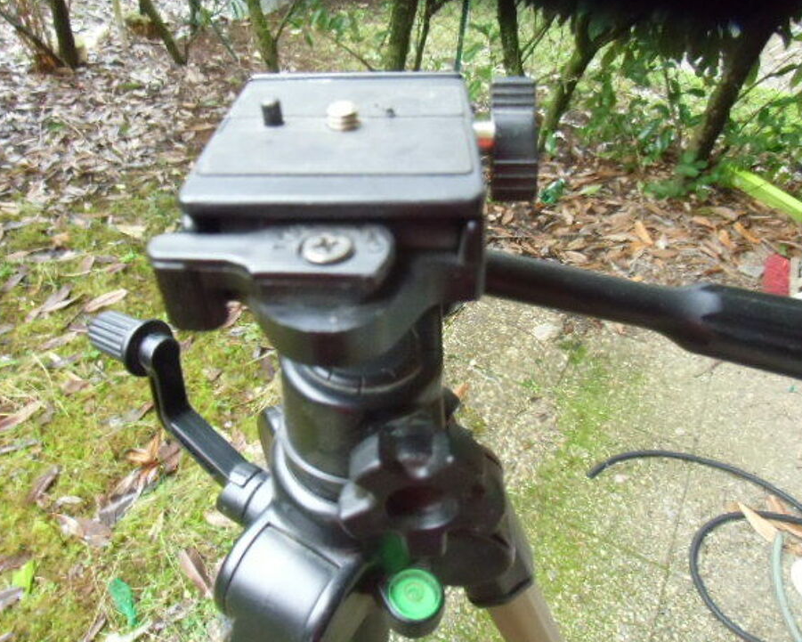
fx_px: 617
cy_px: 328
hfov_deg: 66.0
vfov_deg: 54.9
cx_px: 392
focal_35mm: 26
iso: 800
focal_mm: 4.24
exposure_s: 1/50
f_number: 3
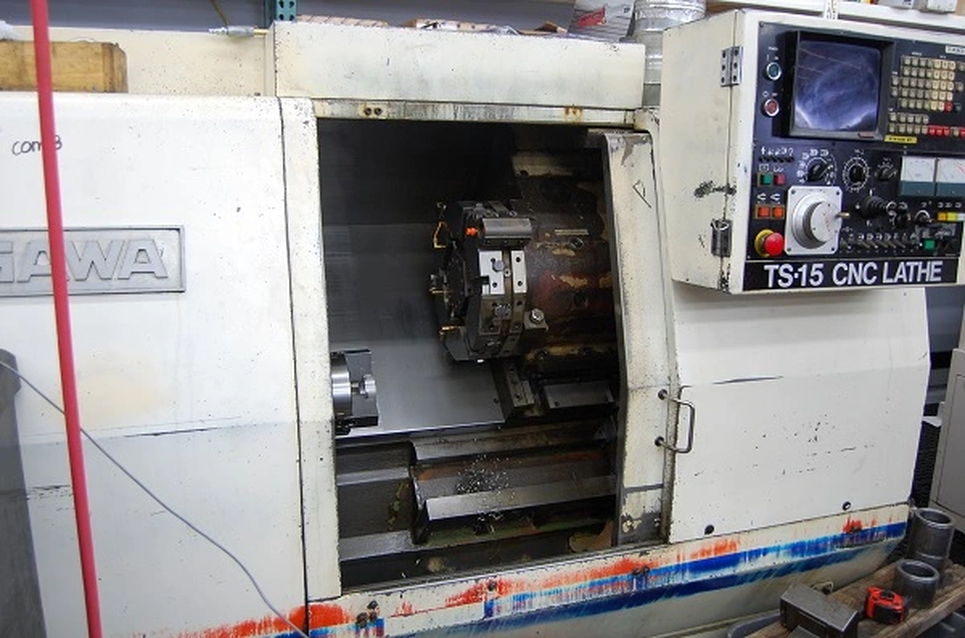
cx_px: 482
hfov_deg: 62.0
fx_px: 802
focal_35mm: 30
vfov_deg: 43.4
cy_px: 319
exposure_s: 1/50
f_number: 3.8
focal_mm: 20
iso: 400
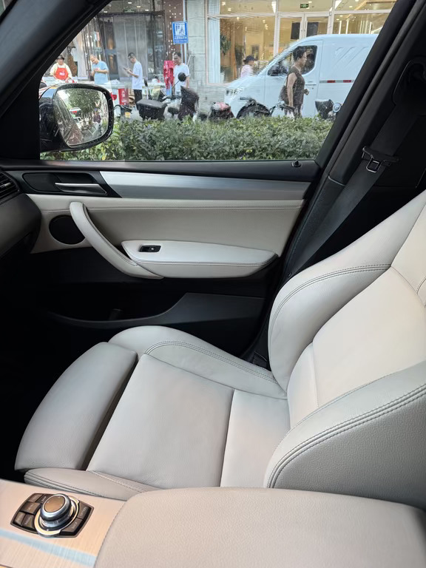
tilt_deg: -27.9
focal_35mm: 24
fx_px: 394
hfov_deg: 56.8
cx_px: 213
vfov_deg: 71.6
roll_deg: -0.4
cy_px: 284
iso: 200
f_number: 1.78
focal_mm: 6.76
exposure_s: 1/106
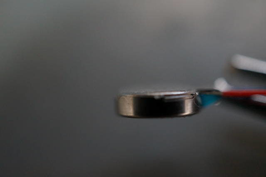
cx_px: 133
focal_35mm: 45
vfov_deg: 29.8
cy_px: 88
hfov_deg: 43.7
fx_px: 332
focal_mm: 30
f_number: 3.5
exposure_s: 1/100
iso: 3200
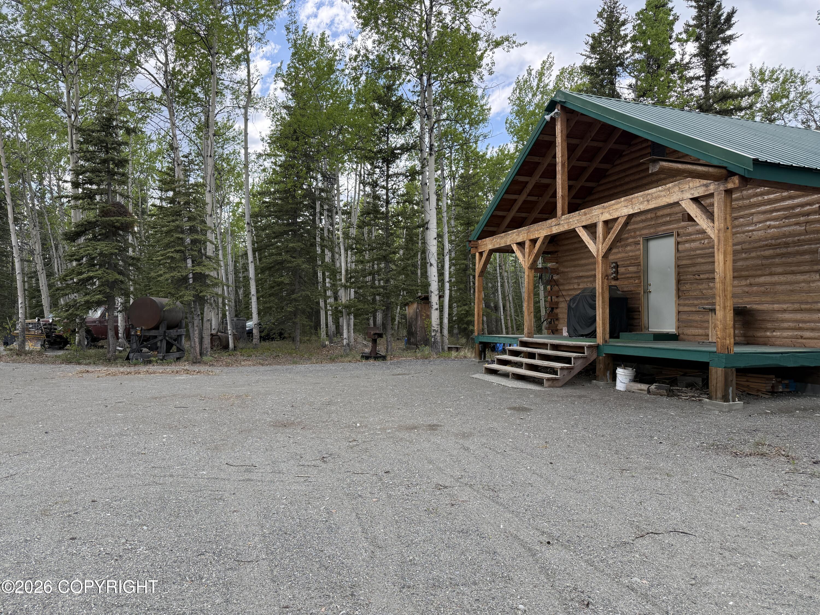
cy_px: 308
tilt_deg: +1.6
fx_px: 569
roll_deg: +0.5
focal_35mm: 24
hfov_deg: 71.6
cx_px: 410
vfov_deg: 56.8
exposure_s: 1/979
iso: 100
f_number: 1.78
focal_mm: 6.76
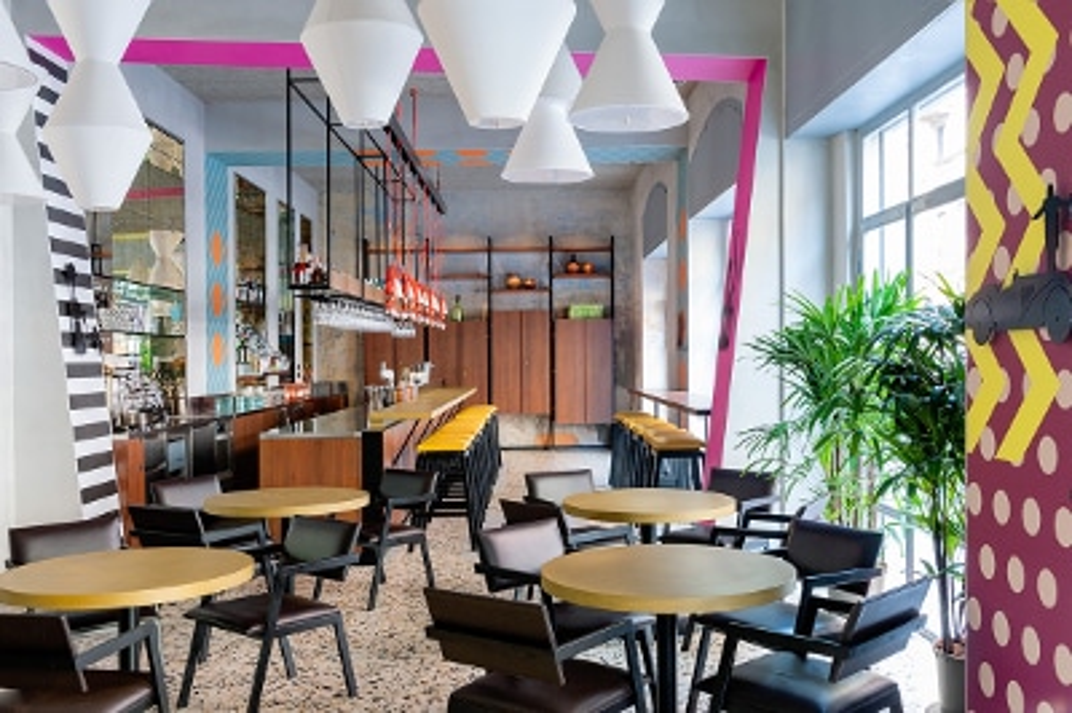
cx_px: 536
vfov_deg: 37.8
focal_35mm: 35
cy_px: 356
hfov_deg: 54.5
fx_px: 1041
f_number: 14
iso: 400
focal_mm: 35
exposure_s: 1/3
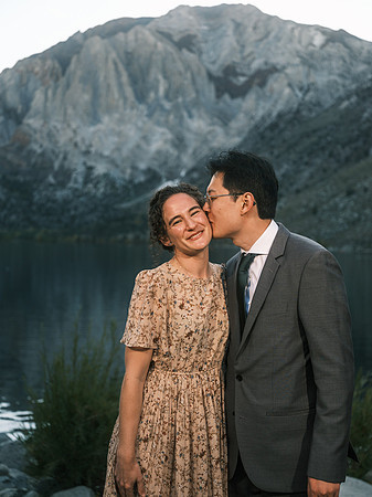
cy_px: 248
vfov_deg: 37.5
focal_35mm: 51
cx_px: 186
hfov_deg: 28.5
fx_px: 731
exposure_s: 1/125
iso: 400
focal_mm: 64
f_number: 4.5
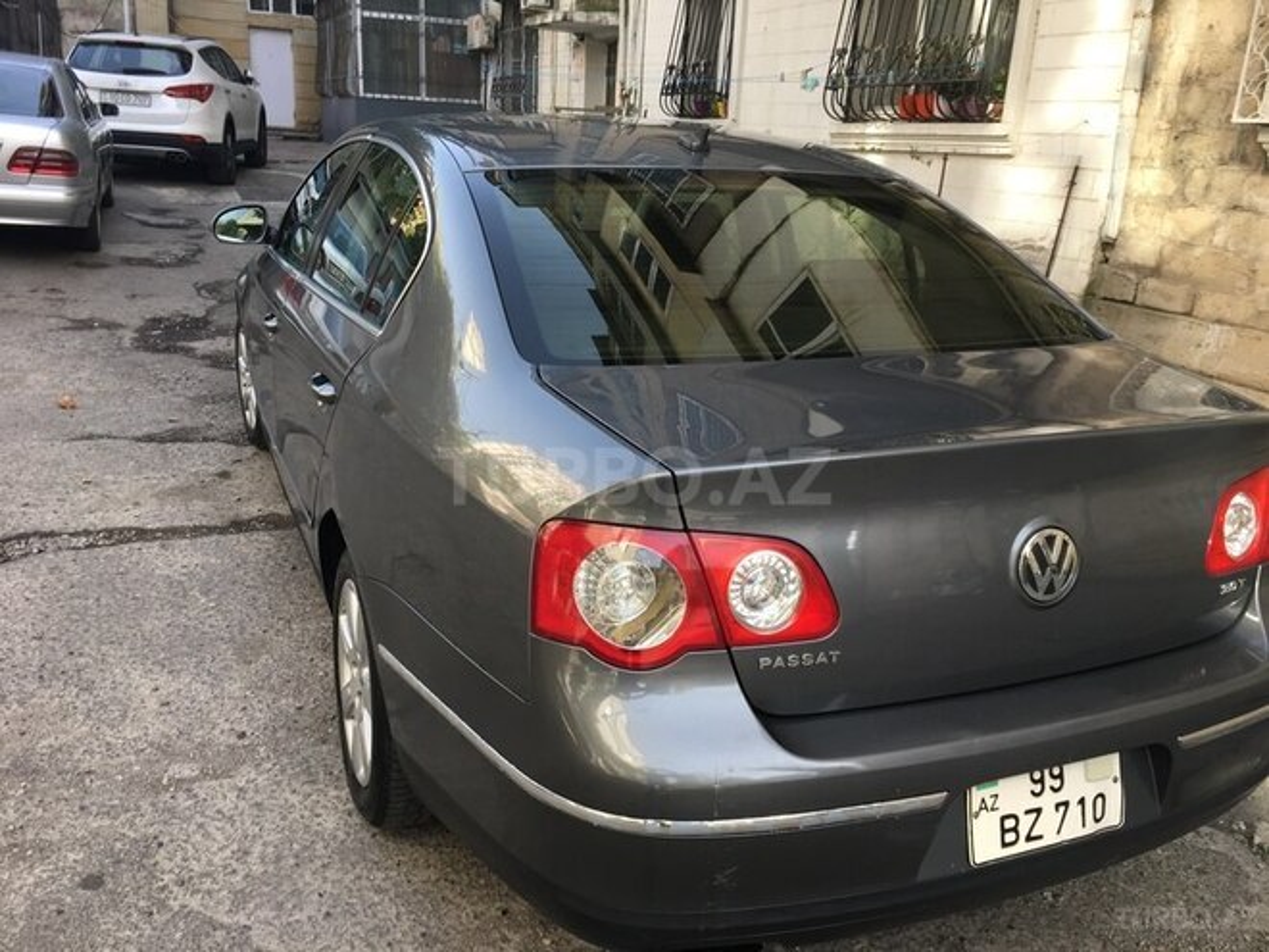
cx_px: 634
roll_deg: -3.9
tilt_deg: -18.8
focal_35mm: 29
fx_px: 1063
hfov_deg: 61.7
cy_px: 476
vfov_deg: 48.2
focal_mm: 4.15
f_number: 2.2
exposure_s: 1/129
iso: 25
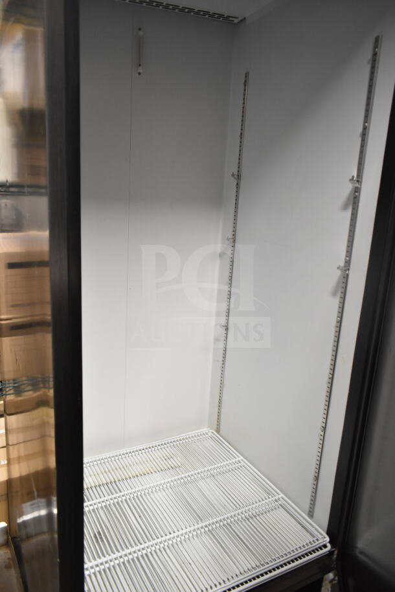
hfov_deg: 48.0
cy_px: 296
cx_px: 198
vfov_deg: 67.4
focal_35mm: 27
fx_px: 444
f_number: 3.5
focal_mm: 18
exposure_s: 1/30
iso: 2000
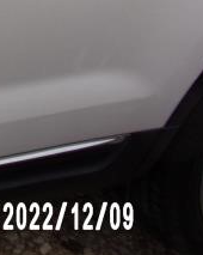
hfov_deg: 14.5
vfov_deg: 20.2
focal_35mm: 88
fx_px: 662
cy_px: -63
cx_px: -203
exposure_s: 1/200
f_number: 3.3
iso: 80
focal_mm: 4.3
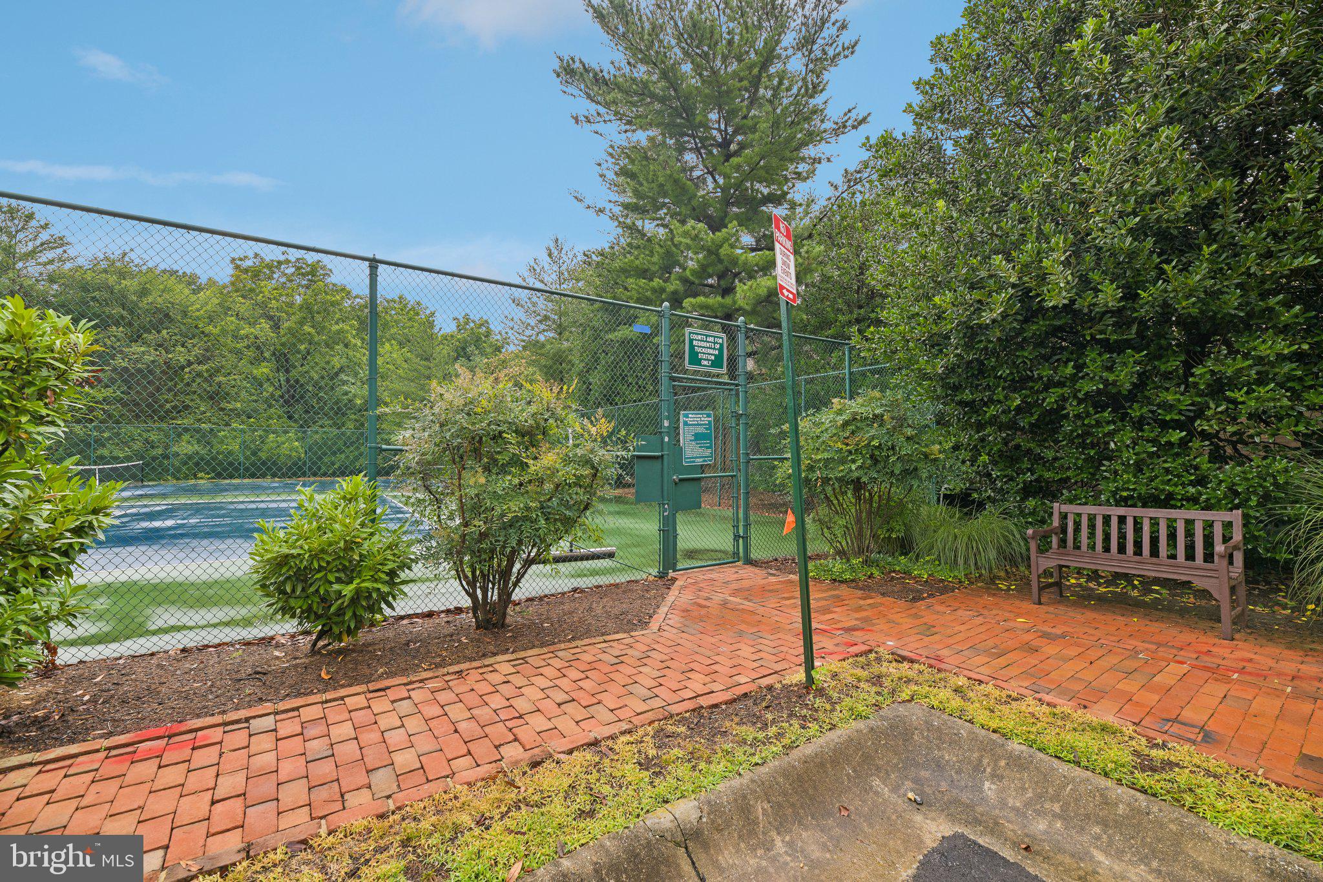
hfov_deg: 104.3
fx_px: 514
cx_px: 662
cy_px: 441
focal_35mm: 14
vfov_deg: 81.2
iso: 100
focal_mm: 14
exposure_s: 1/125
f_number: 8
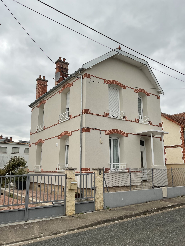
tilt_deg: +11.5
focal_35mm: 29
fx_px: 207
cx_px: 92
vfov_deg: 61.7
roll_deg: -1.2
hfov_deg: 48.2
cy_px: 123
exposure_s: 1/1015
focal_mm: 3
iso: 16
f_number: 1.8
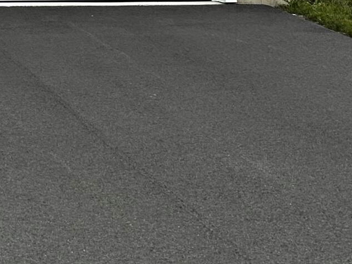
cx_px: -194
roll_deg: +0.5
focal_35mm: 114
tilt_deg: +11.9
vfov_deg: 11.2
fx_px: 1159
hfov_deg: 15.7
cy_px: -335
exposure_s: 1/4545
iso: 80
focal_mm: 6.86
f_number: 1.78
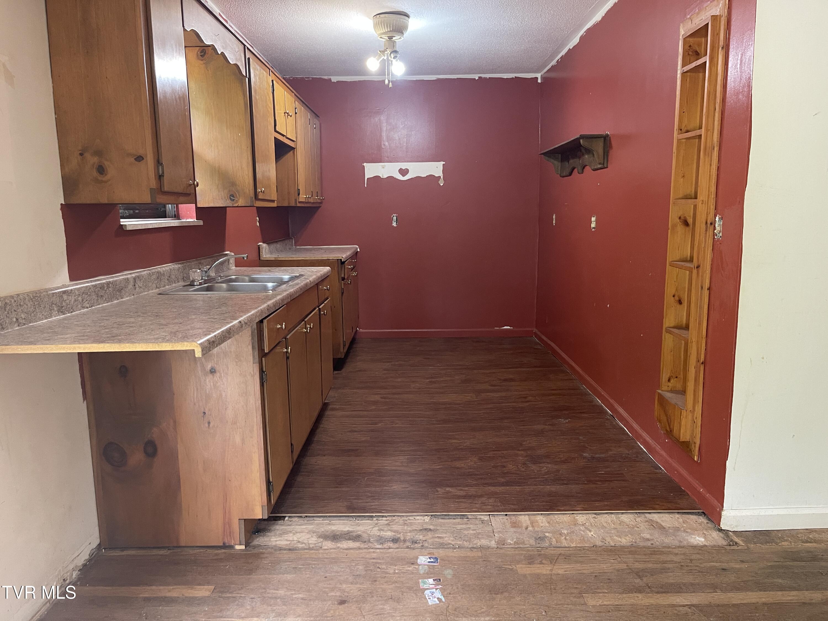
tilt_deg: -9.3
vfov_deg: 54.9
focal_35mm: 25
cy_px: 310
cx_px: 414
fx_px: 598
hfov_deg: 69.4
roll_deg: +0.9
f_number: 1.6
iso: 400
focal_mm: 5.1
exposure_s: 1/60
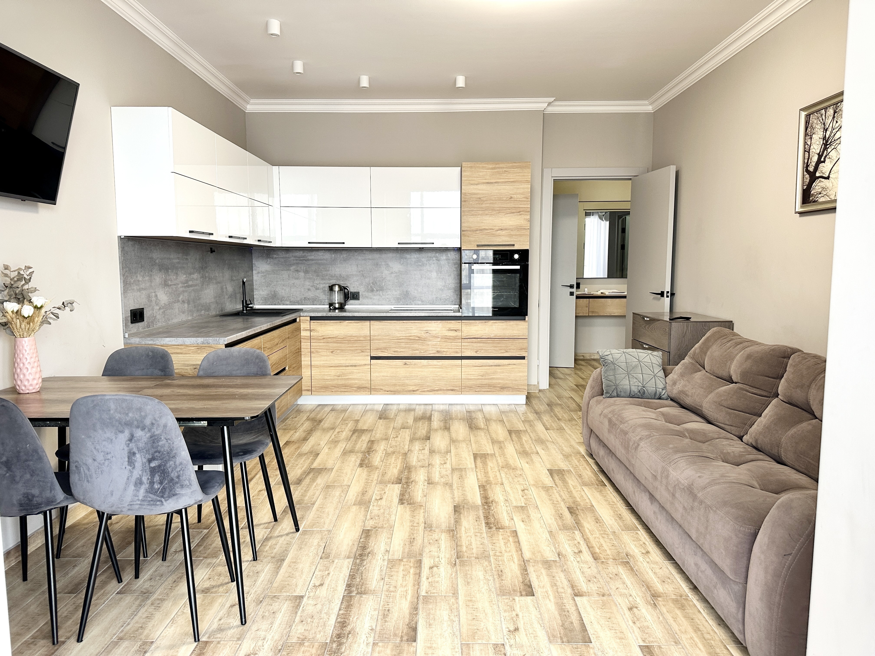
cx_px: 438
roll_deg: +0.4
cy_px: 328
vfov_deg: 56.8
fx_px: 607
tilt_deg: -6.0
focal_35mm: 24
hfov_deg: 71.6
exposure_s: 1/121
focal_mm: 6.86
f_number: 1.78
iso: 160
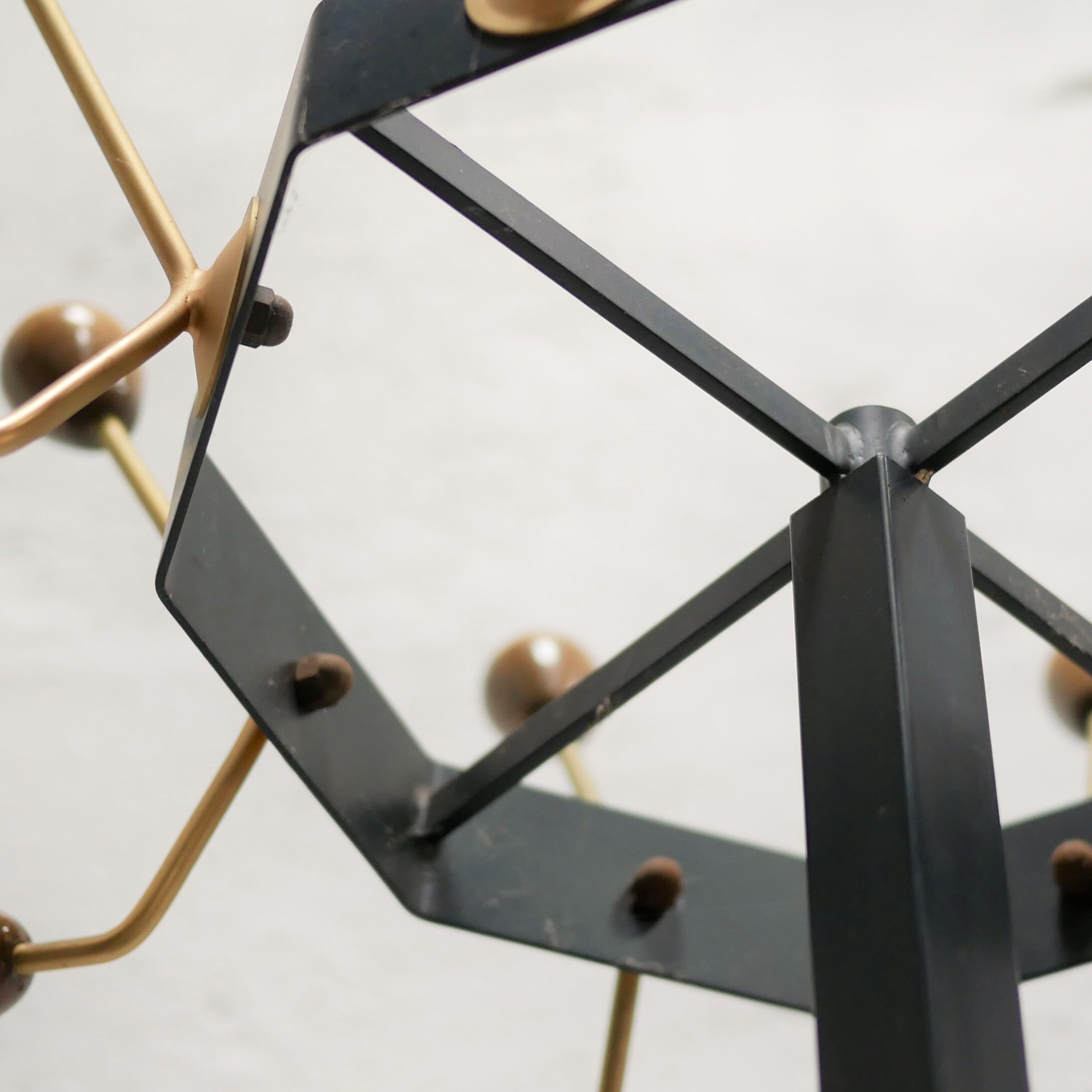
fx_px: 2677
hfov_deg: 23.0
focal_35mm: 75
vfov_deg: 23.1
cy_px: 534
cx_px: 704
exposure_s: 1/60
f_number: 1.7
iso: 320
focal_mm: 20
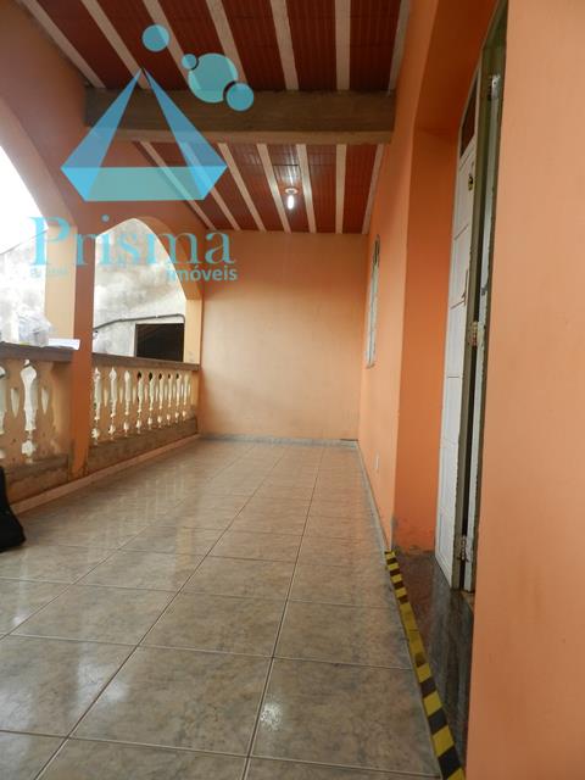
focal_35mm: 23
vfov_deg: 73.9
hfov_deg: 58.9
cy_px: 390
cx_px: 292
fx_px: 518
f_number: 3.4
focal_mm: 4
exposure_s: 1/50
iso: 160
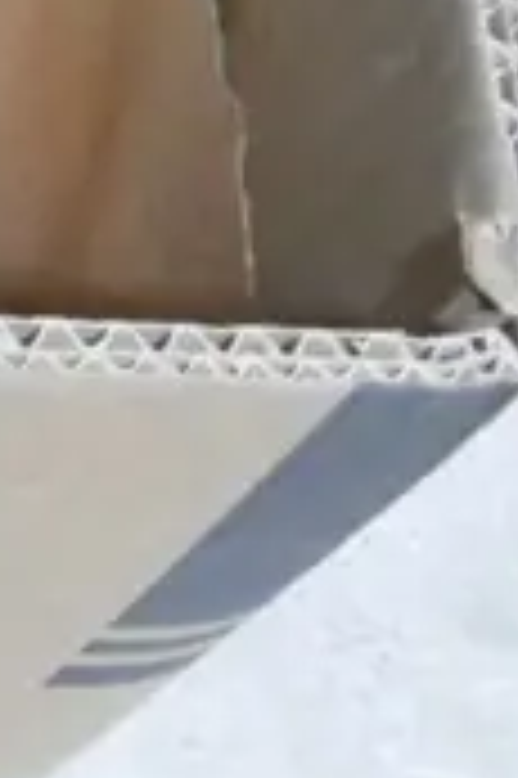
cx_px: -1198
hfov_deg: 5.2
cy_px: -1430
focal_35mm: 246
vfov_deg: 7.5
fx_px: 5320
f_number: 11
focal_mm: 20
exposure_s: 1/30
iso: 3200
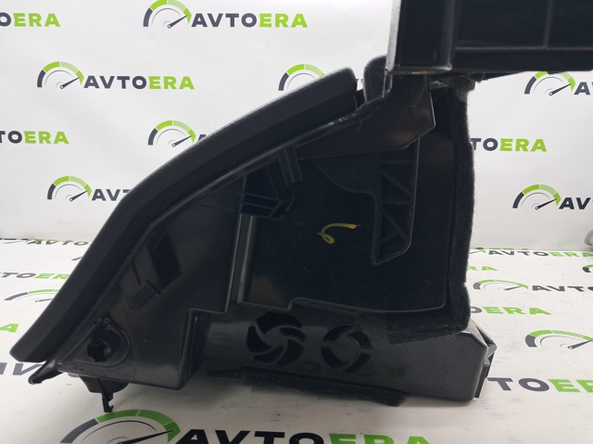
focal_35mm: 27
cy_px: 222
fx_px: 462
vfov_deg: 51.3
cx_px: 296
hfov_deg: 65.4
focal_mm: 4
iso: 50
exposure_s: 1/50
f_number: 1.8
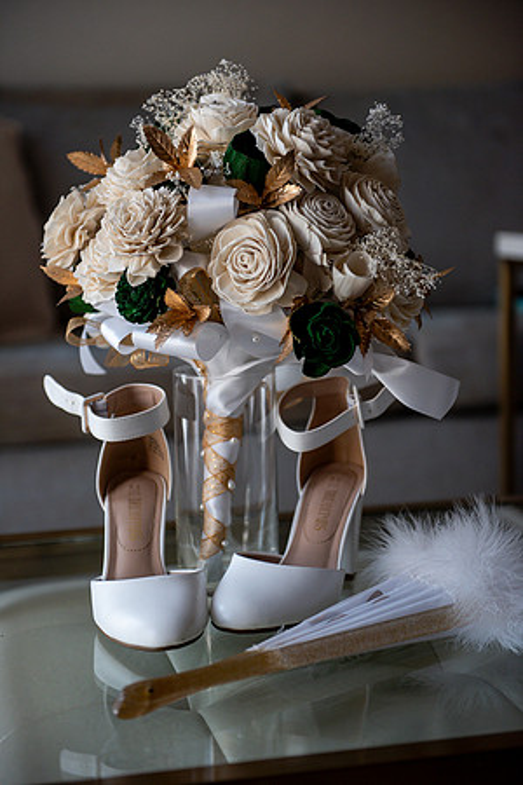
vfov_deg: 30.5
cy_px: 392
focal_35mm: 66
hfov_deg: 20.6
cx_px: 262
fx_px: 1438
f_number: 2.8
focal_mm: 66
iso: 1250
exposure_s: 1/500
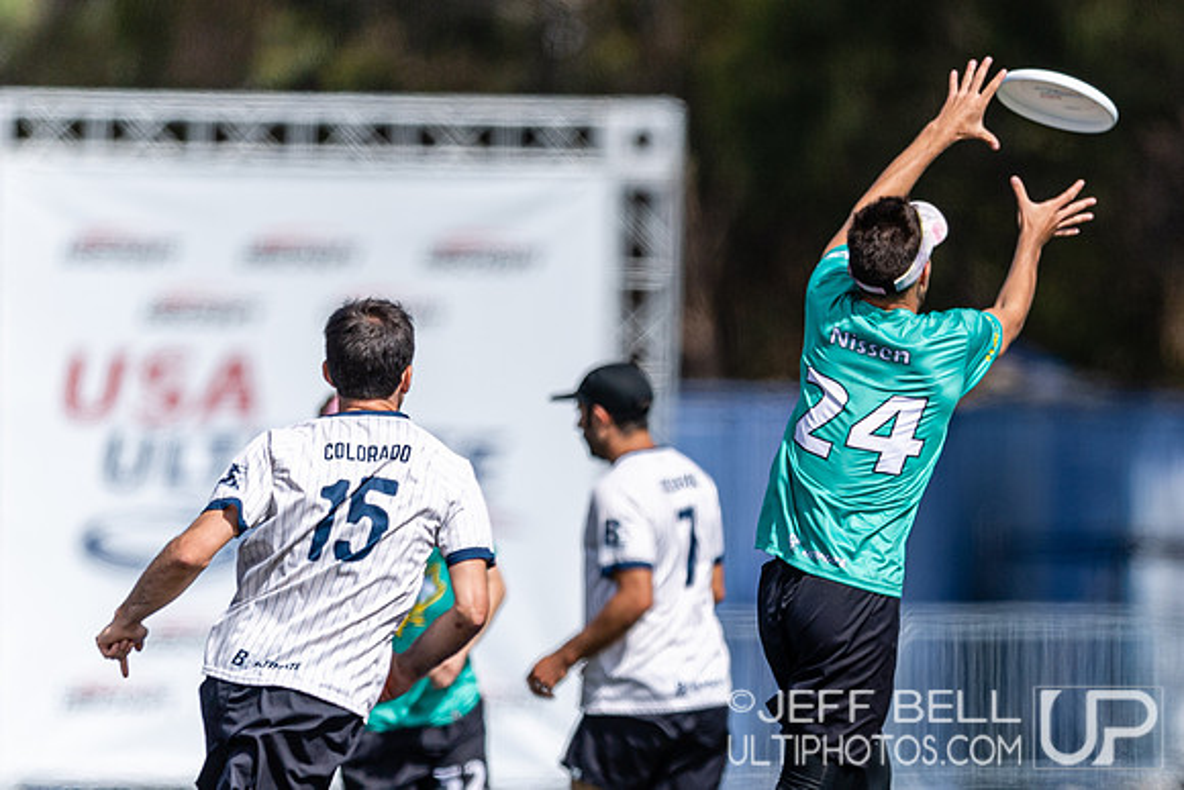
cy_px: 600
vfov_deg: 1.8
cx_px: 882
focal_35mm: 758
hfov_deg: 2.7
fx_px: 24926
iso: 100
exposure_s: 1/3200
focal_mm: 400
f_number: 2.8
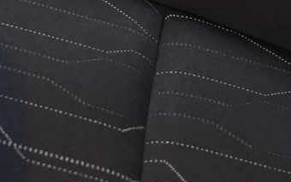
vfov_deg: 6.8
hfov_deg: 11.5
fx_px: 1427
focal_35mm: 180
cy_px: -293
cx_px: 296
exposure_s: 1/10
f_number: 4.5
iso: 2000
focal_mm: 24
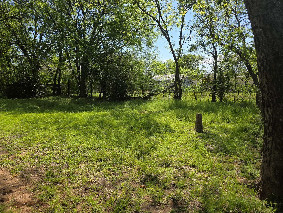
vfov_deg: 58.9
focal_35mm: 23
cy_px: 106
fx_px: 188
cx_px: 142
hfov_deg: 73.9
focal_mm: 6.3
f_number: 1.7
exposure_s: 1/4333
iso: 80
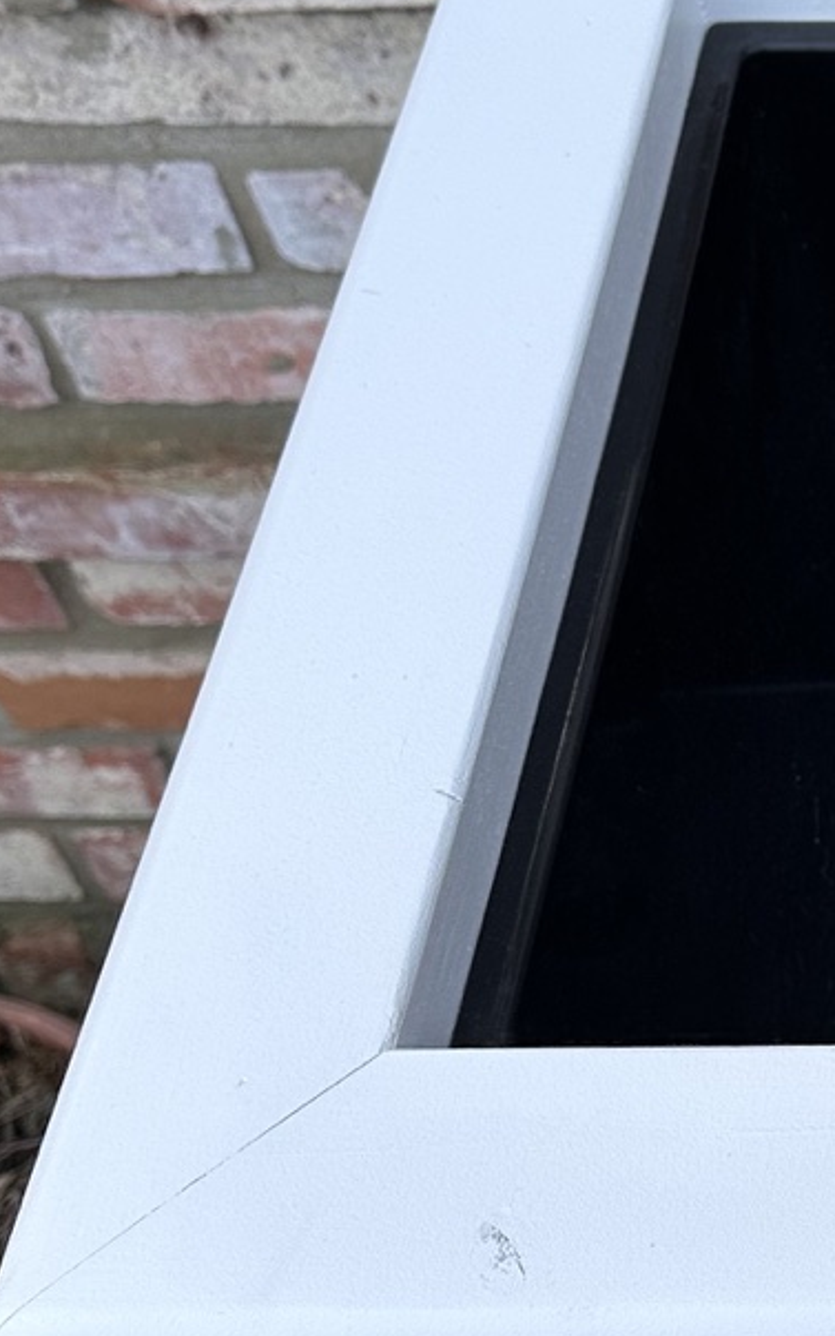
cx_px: 1340
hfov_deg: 15.5
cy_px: 800
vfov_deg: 27.1
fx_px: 2767
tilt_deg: -51.4
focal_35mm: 76
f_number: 1.78
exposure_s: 1/535
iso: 80
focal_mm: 6.86
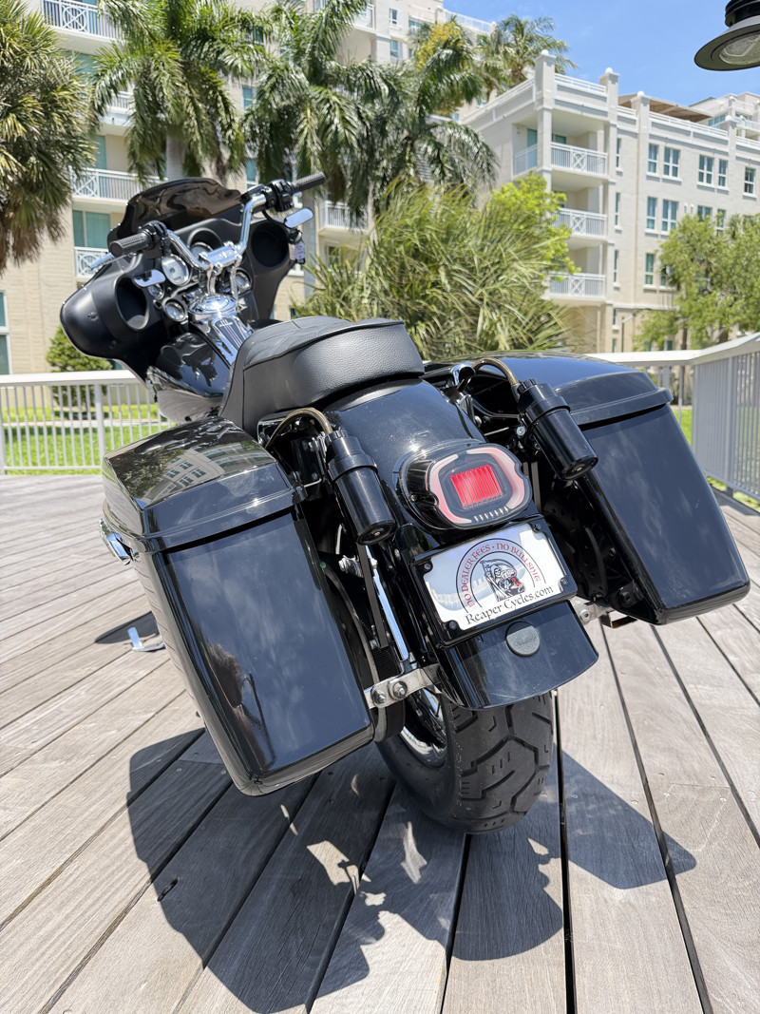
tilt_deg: -8.3
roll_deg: +1.6
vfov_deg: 71.6
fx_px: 703
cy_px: 507
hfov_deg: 56.8
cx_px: 380
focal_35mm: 24
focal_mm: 6.76
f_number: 1.78
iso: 100
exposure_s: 1/1337
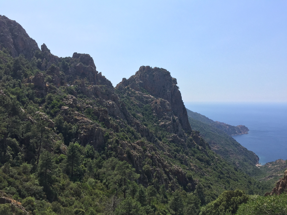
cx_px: 144
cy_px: 108
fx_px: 240
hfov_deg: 61.7
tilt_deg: -2.0
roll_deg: -1.2
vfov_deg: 48.2
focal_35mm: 29
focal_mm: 4.15
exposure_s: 1/2198
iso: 32
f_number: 2.2
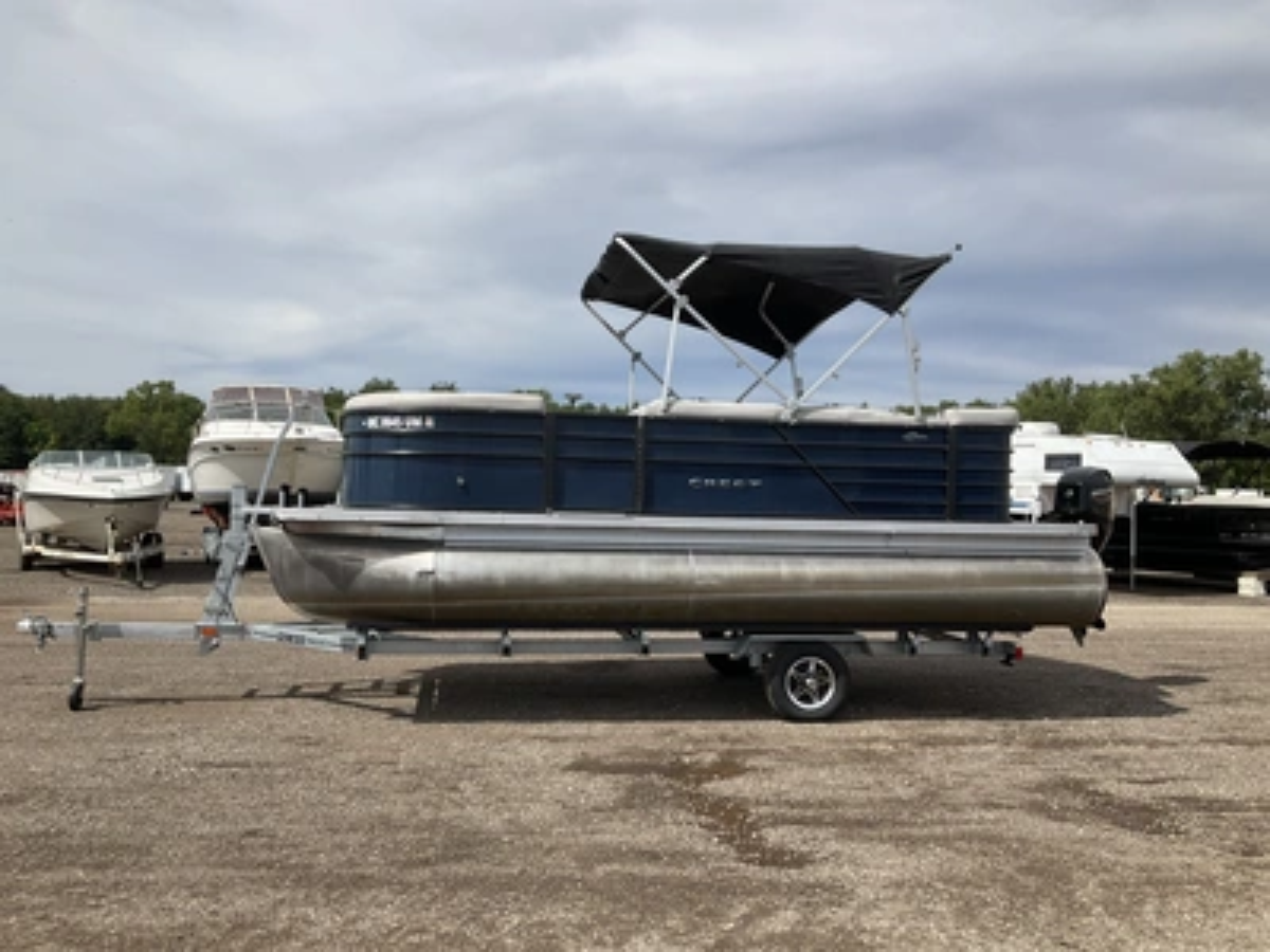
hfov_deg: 61.7
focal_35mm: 29
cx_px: 635
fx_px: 1064
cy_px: 476
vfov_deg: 48.2
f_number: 1.8
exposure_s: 1/2801
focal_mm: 3
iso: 25
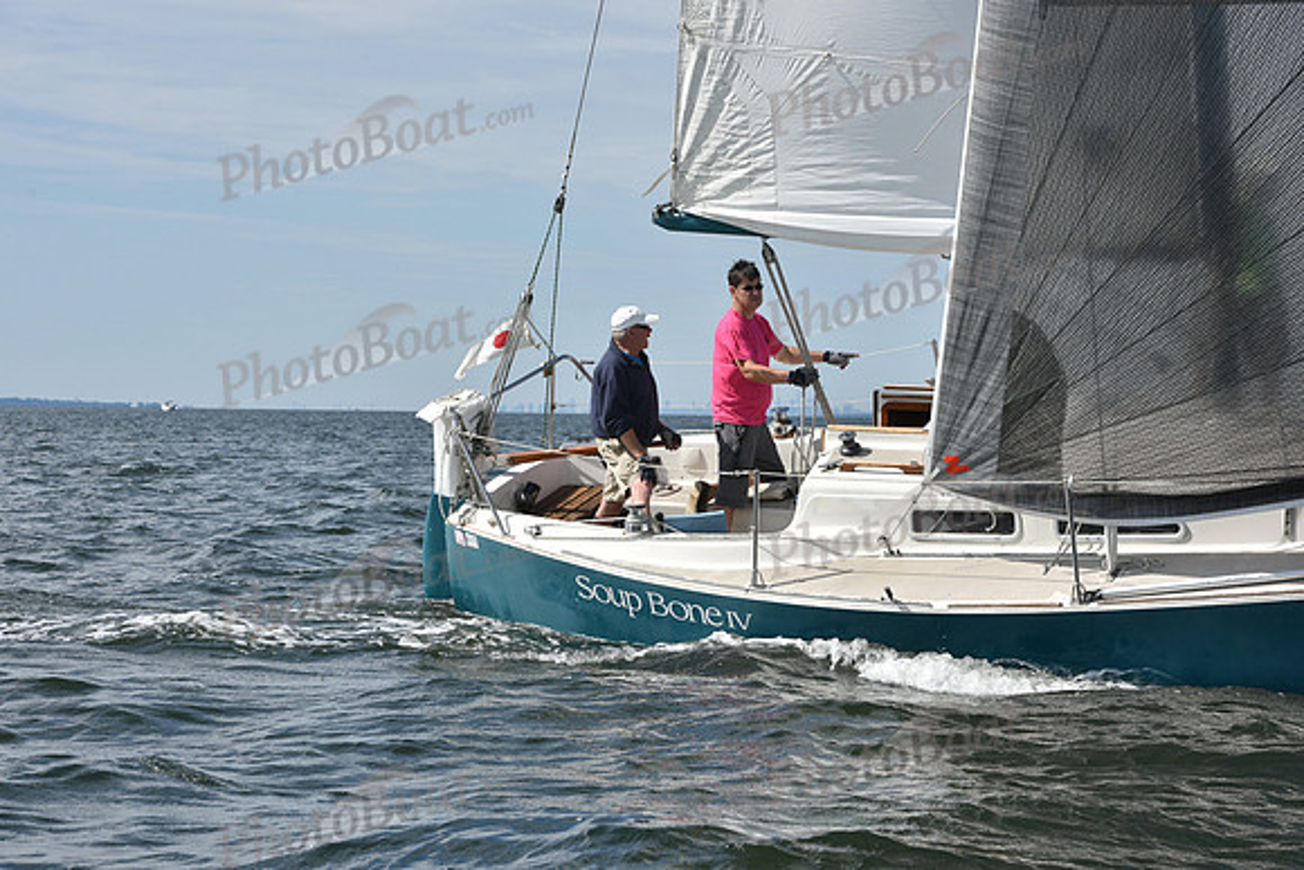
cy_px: 435
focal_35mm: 100
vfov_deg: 13.7
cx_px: 652
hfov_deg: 20.4
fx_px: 3623
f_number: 10
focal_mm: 100
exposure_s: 1/1000
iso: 320
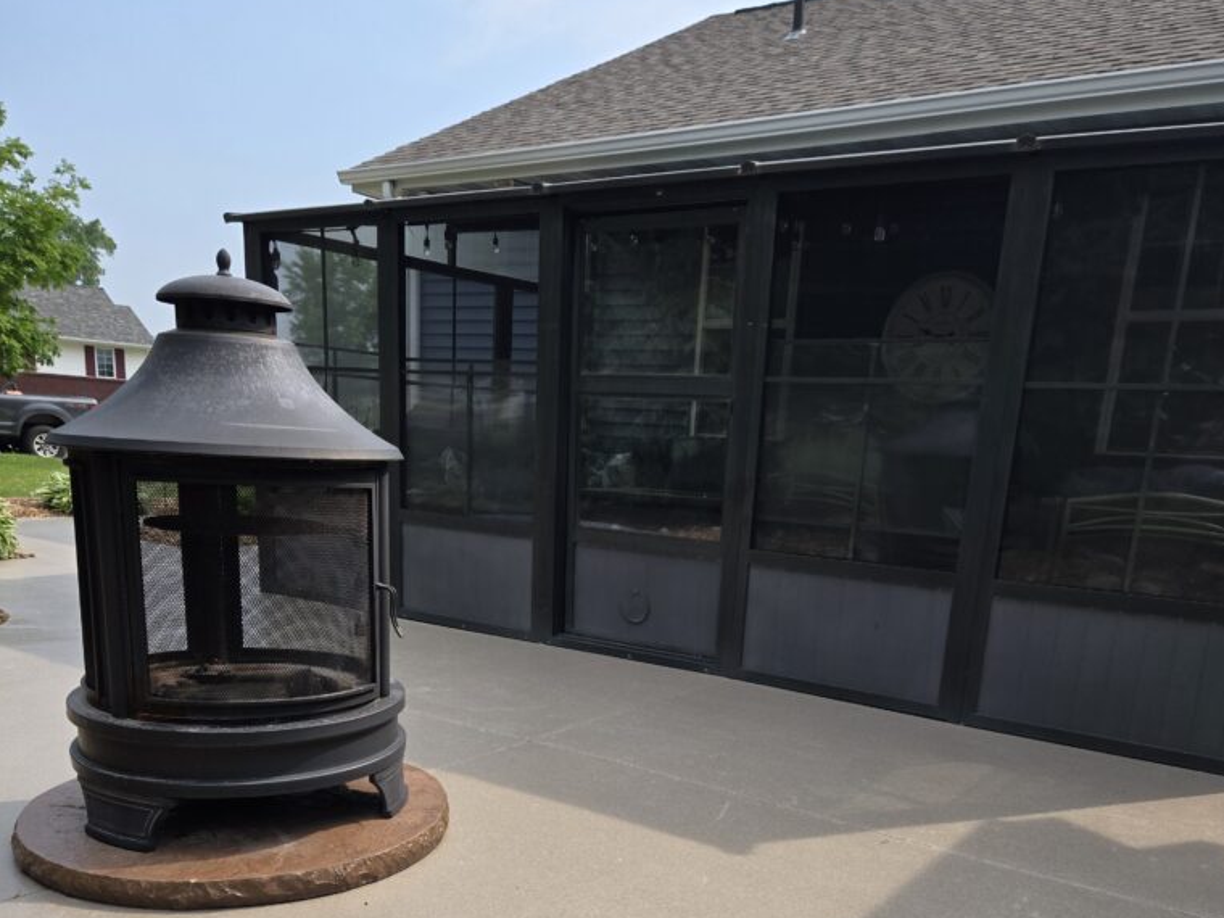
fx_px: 1096
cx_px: 617
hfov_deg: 58.4
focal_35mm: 31
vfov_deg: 43.4
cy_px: 730
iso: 64
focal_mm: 5.4
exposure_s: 1/2921
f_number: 1.8
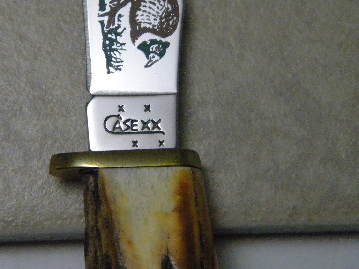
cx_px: 149
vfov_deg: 10.8
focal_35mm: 137
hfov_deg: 14.4
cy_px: 128
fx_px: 1421
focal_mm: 19
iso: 800
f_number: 4.7
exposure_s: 1/126
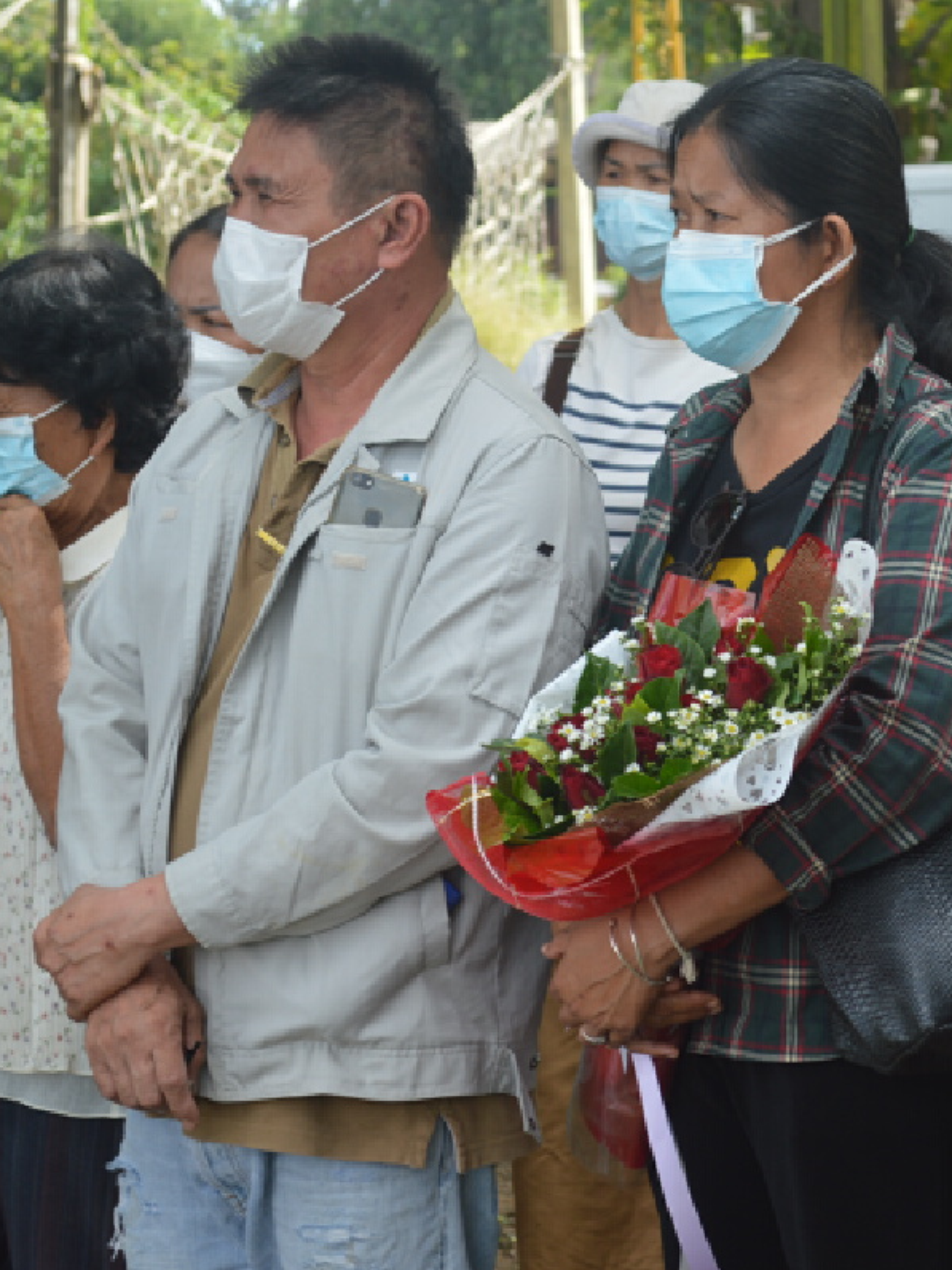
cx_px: 840
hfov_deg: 13.0
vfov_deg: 17.4
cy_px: 635
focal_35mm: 113
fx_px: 4144
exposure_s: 1/125
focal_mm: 52
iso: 125
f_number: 5.6
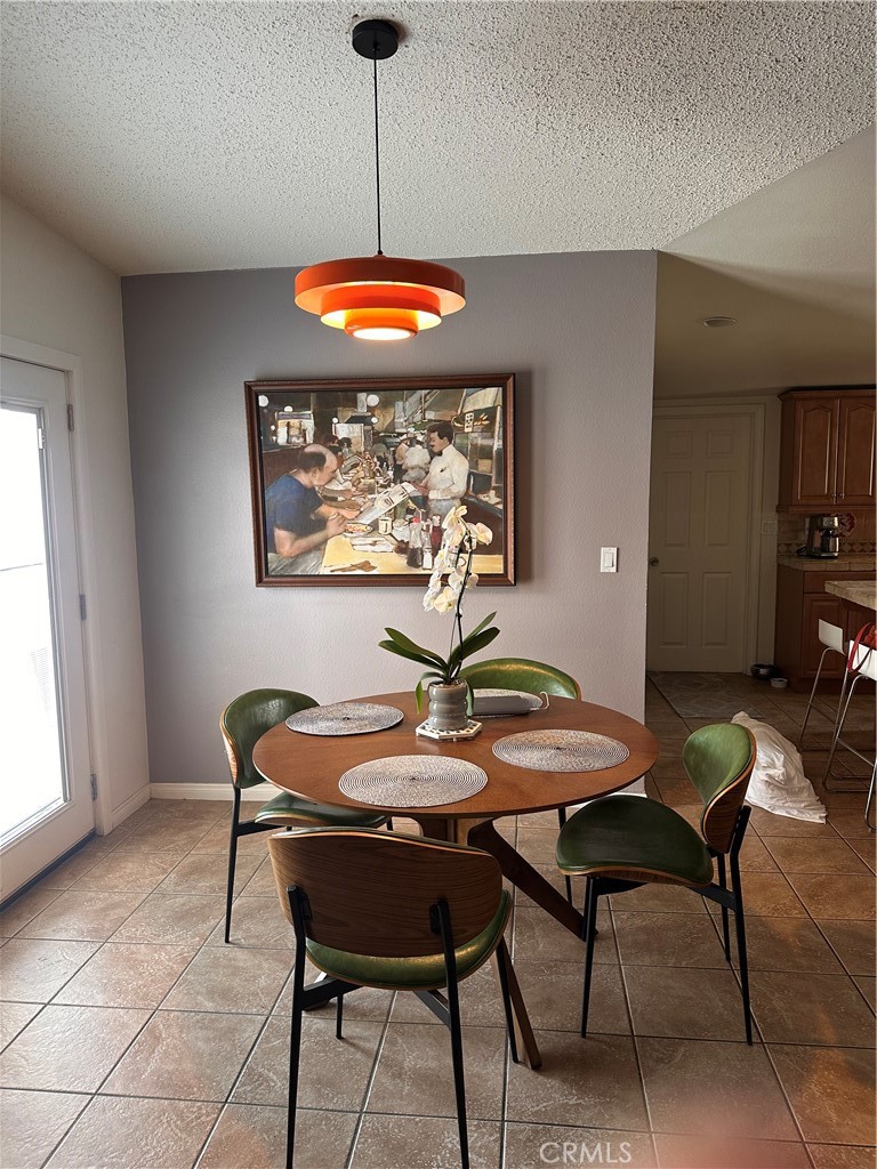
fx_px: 811
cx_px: 438
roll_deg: +0.4
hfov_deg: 56.8
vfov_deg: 71.6
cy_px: 584
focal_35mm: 24
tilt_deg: -6.0
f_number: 1.78
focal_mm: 6.86
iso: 160
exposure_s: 1/60
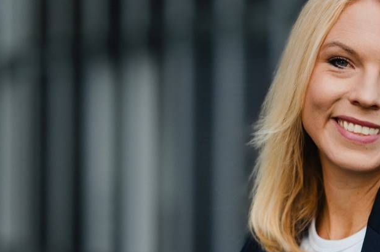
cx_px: 366
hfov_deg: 12.3
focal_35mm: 165
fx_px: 1740
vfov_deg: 8.3
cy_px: 166
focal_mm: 85
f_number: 2
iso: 100
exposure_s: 1/1250
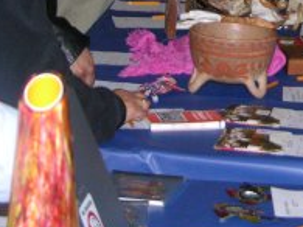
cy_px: -79
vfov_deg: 7.8
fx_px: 1645
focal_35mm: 188
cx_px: 249
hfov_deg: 10.5
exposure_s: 1/120
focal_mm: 16.8
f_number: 3.2
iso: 200
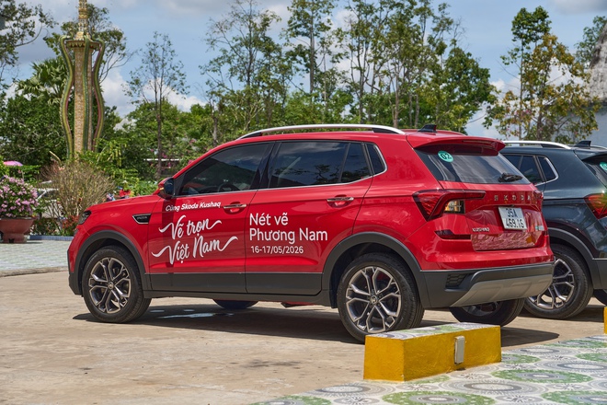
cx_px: 304
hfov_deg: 28.6
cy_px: 202
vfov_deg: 19.3
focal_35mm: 70
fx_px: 1189
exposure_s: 1/2500
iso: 100
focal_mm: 47
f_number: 4
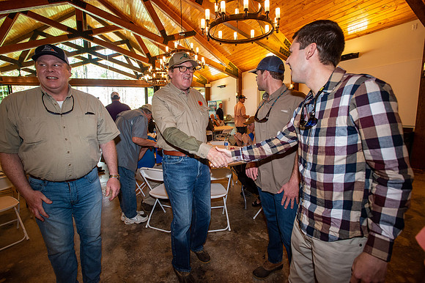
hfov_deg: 93.3
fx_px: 201
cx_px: 212
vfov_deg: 70.4
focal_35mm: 17
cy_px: 142
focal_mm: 17
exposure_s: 1/125
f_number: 6.3
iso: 2500
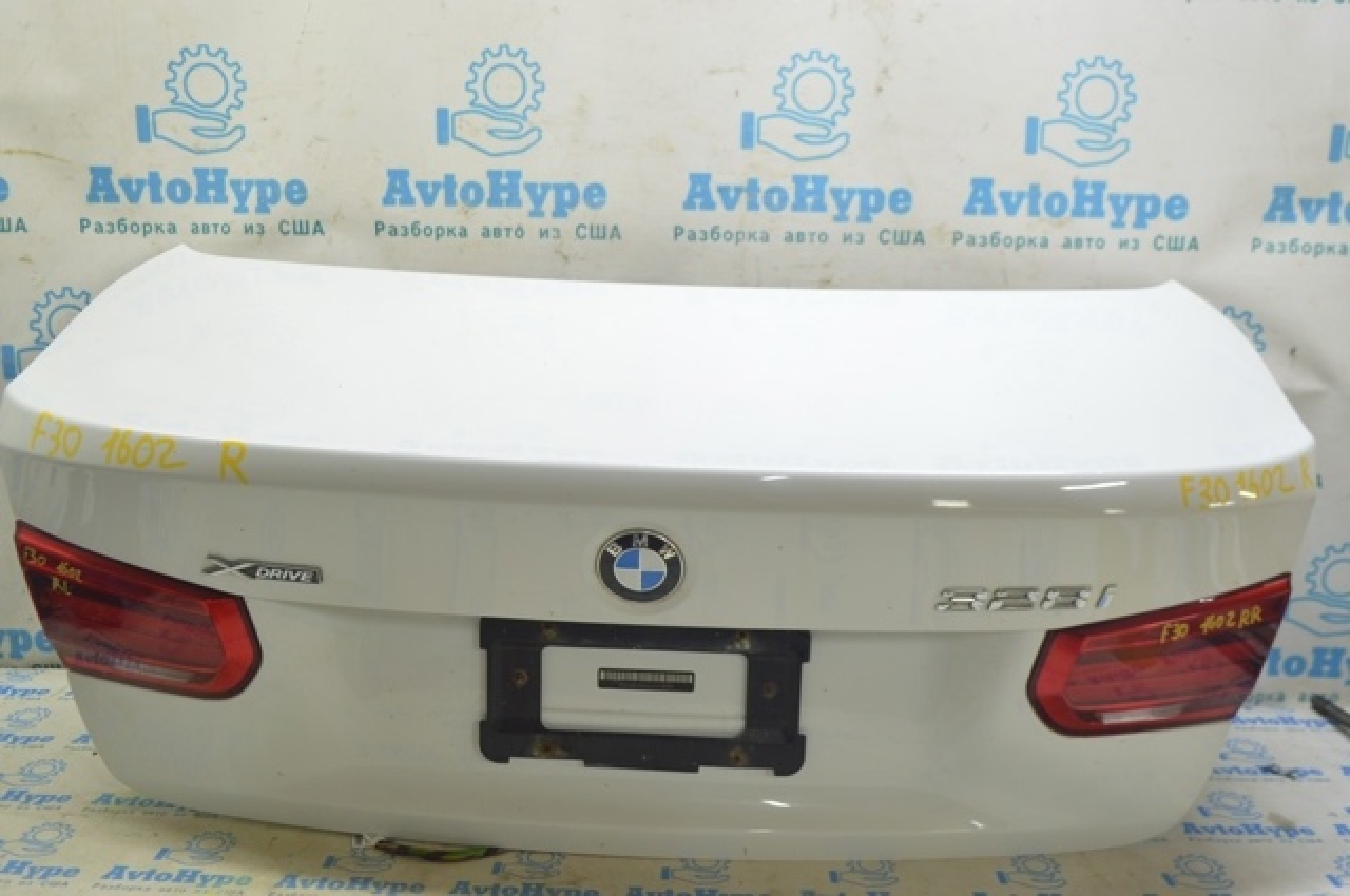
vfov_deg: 39.9
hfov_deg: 57.3
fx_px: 1236
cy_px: 448
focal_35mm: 33
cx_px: 675
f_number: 5.6
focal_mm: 22
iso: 400
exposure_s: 1/20
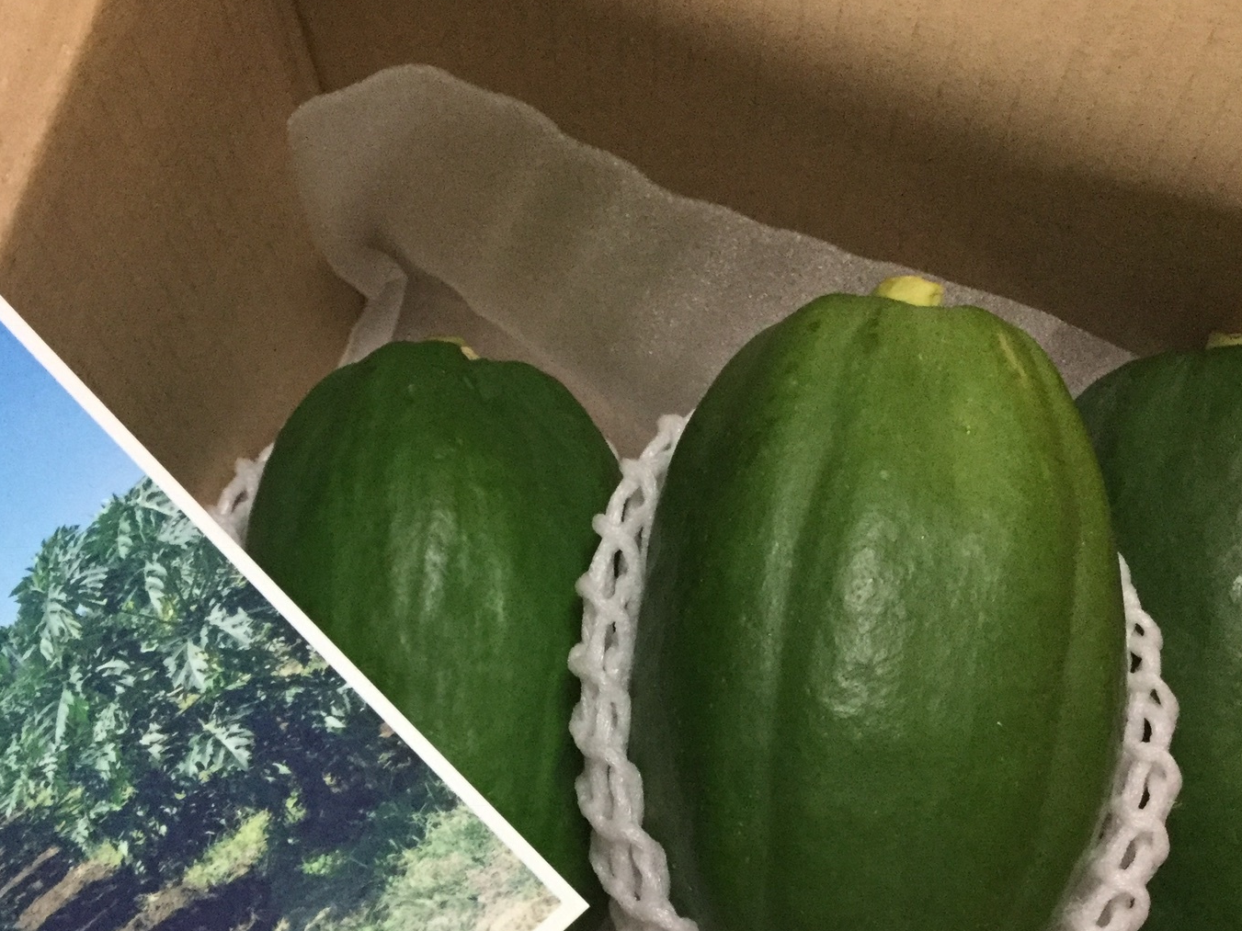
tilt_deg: -72.8
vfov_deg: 30.5
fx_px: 1686
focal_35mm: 47
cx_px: 528
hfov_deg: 40.3
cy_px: 664
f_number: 2.4
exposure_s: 1/30
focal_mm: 3.3
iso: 200
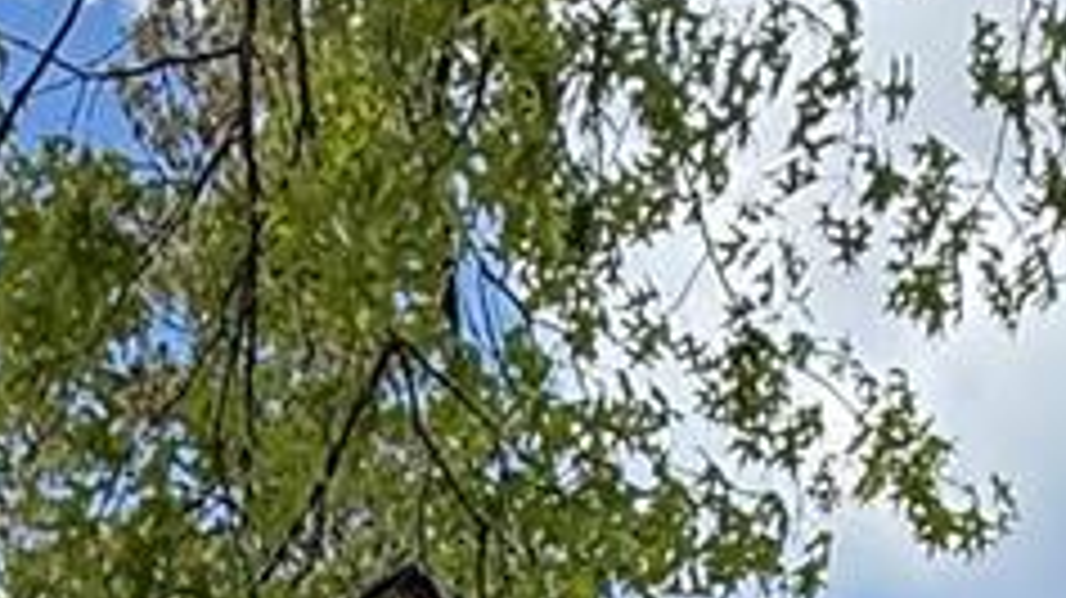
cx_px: 684
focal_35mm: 99
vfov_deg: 8.5
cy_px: 2163
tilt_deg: -6.5
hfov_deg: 21.5
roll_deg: -3.3
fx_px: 2797
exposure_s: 1/914
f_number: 2.2
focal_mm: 2.22
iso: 50
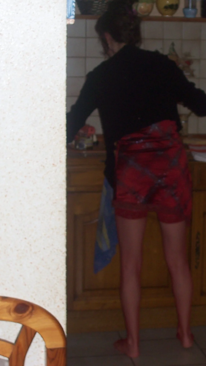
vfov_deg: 22.2
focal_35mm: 96
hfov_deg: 12.4
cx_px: 211
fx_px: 932
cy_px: 183
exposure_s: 1/90
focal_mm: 10.8
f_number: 4
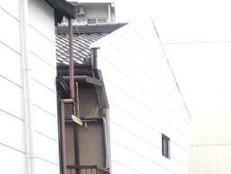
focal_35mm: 114
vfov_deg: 11.5
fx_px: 761
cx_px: 330
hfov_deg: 16.0
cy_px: 368
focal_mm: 5.6
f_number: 1.9
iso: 194
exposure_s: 1/120
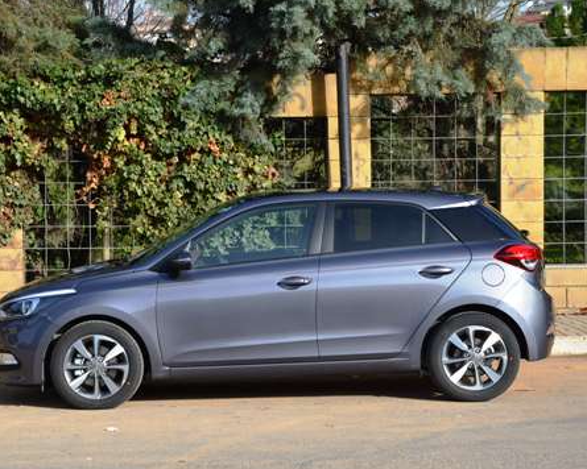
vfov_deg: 14.7
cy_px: 275
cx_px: 251
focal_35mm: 105
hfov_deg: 18.3
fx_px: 1824
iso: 100
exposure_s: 1/250
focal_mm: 52
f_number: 8
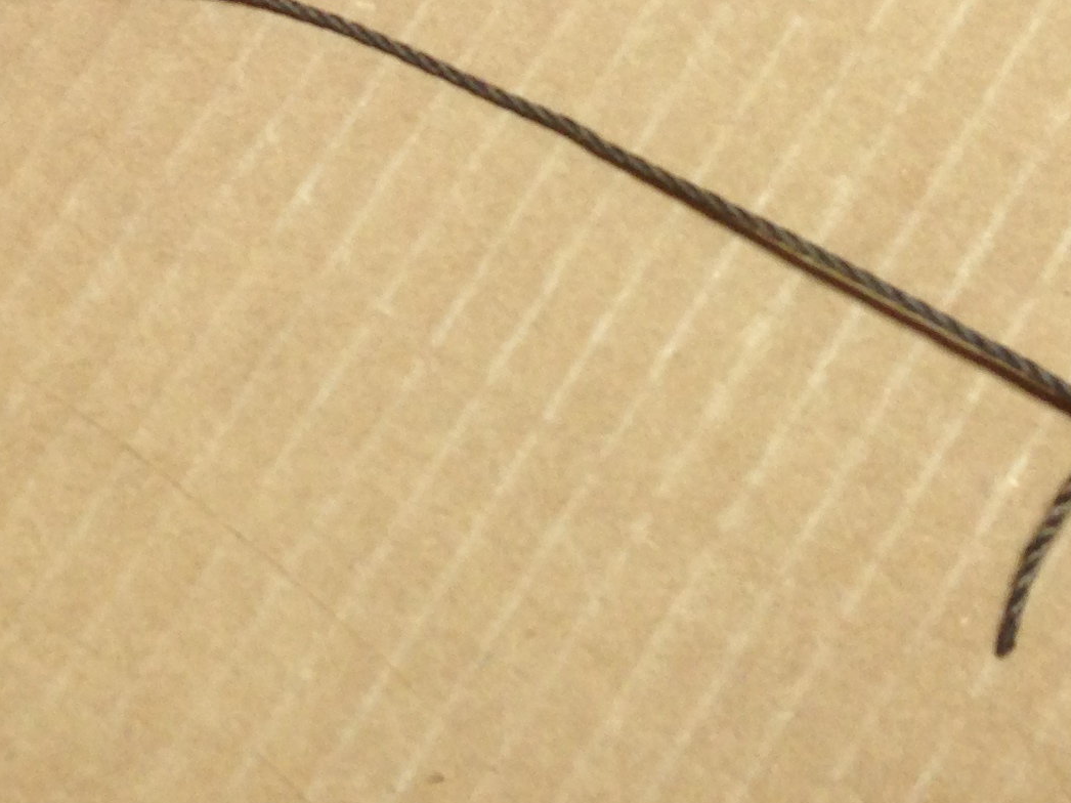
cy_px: -206
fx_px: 3186
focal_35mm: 103
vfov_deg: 13.9
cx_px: 113
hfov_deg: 18.8
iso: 80
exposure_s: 1/20
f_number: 2.4
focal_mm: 4.13
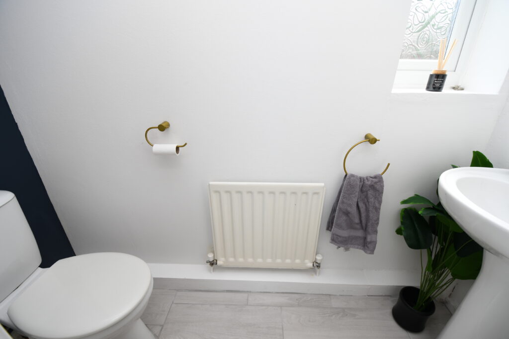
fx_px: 212
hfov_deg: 100.4
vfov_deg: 77.3
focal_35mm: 15
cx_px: 254
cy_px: 170
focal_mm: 10
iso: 100
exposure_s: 1/80
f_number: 4.5
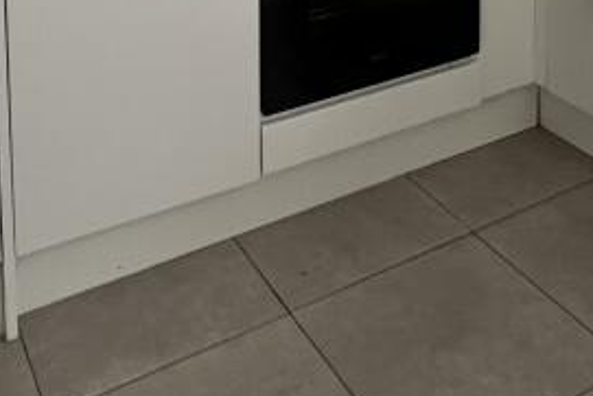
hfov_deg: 38.5
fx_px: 840
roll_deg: +0.9
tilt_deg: -6.1
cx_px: 383
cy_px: -238
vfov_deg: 21.2
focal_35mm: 51
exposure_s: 1/99
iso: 200
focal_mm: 1.57
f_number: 1.8
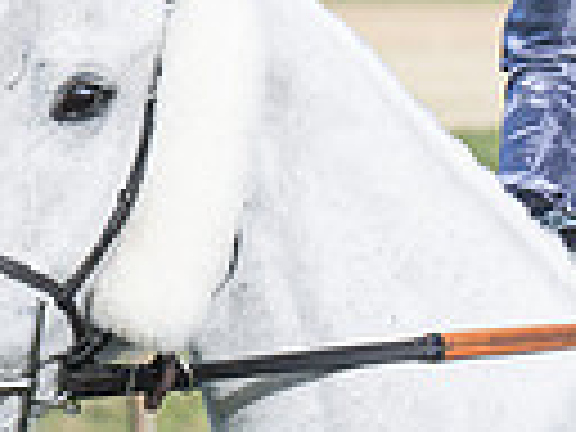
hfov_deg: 2.9
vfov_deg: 2.2
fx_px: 11232
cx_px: 724
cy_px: 175
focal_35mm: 675
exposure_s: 1/1250
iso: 400
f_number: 5
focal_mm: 89
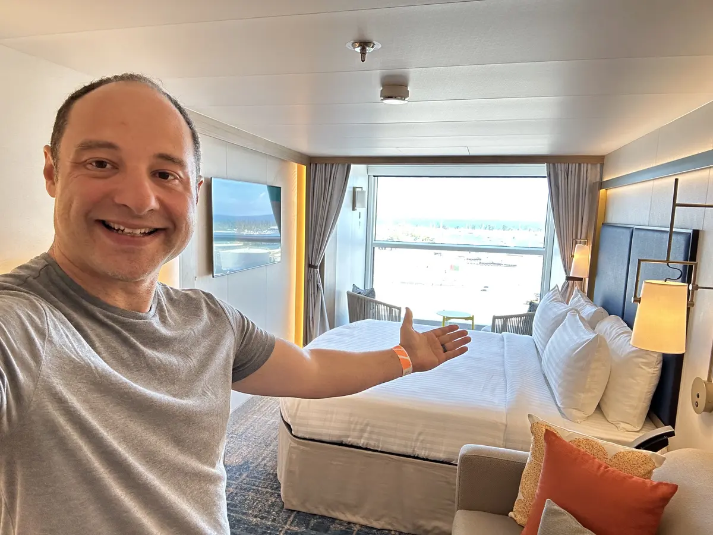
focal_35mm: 23
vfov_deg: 58.9
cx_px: 356
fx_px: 474
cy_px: 268
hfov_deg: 73.9
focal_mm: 2.69
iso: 80
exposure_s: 1/87
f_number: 1.9
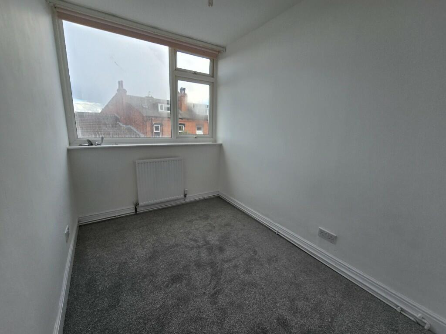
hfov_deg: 106.2
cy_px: 167
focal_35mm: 13
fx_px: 167
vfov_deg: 89.9
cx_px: 223
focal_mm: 2.2
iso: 50
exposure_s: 1/532
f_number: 2.2
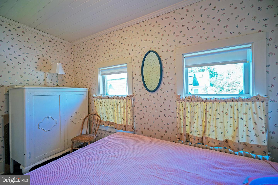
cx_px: 139
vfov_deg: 77.3
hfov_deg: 100.4
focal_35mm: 15
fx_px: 116
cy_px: 92
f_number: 3.2
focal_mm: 10
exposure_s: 1/30
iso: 100
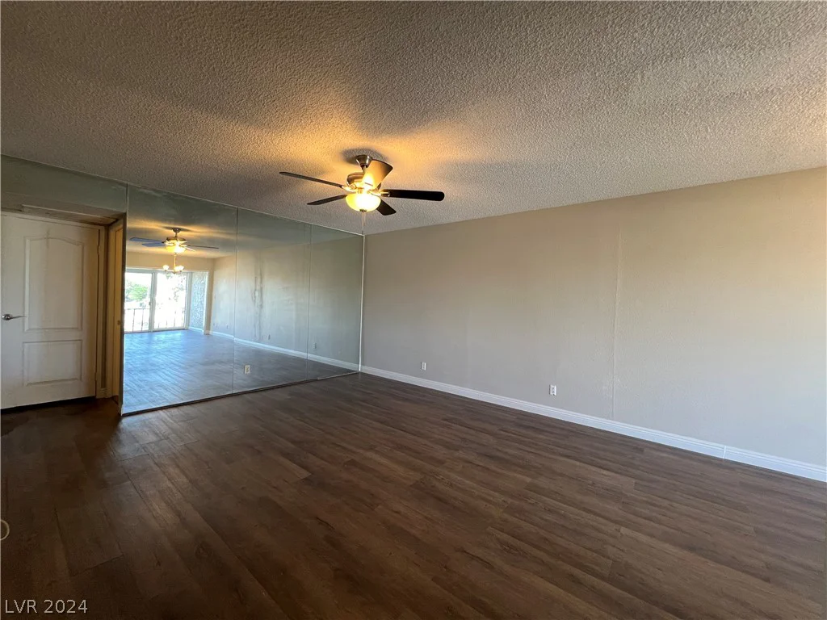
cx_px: 414
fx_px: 311
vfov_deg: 89.9
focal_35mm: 13
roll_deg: -1.8
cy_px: 310
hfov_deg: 106.2
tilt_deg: -1.1
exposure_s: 1/60
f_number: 1.8
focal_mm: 1.57
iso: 160
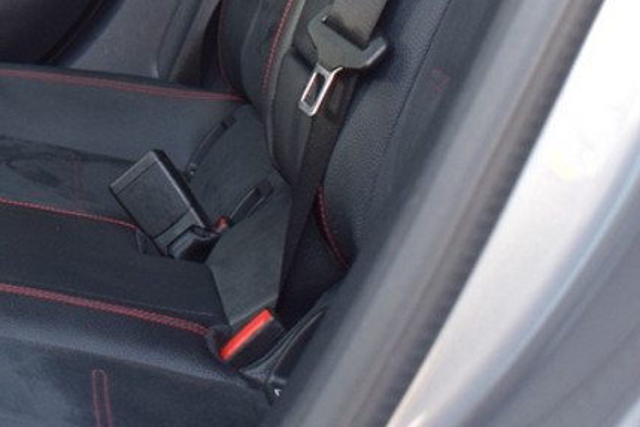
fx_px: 2002
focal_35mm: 113
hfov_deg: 17.6
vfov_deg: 11.8
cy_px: -120
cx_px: -58
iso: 500
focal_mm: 23
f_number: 4
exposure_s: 1/60
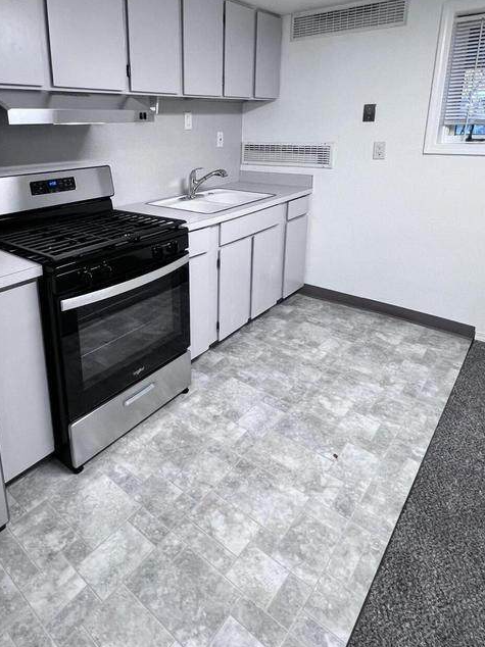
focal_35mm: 21
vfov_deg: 77.2
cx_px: 175
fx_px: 393
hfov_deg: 62.3
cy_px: 233
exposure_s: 1/60
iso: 200
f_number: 1.8
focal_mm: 1.57
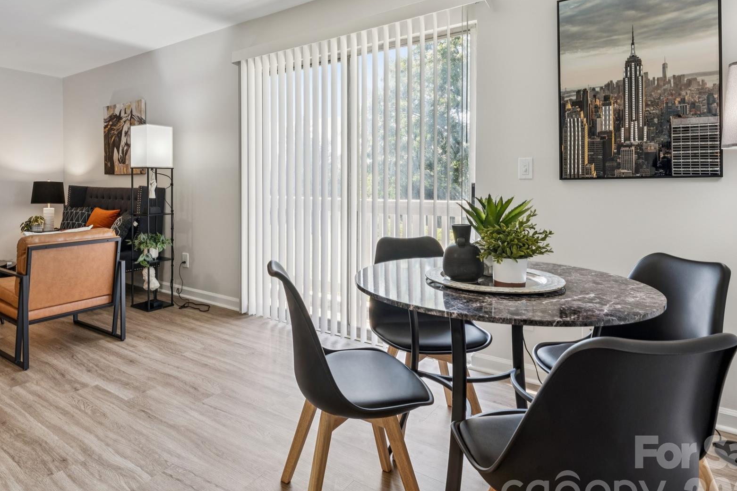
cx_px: 302
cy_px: 206
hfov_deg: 78.1
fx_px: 449
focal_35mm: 22
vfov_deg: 57.1
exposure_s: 1/3.33
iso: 100
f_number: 13
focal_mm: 16.7
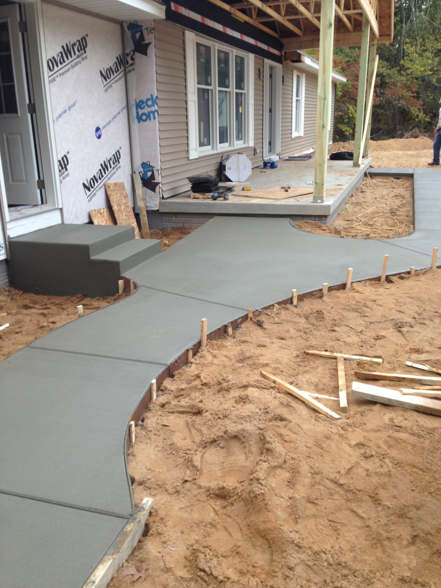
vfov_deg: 55.4
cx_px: 220
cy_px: 294
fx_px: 561
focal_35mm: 33
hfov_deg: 42.9
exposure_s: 1/252
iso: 50
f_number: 2.4
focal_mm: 4.13
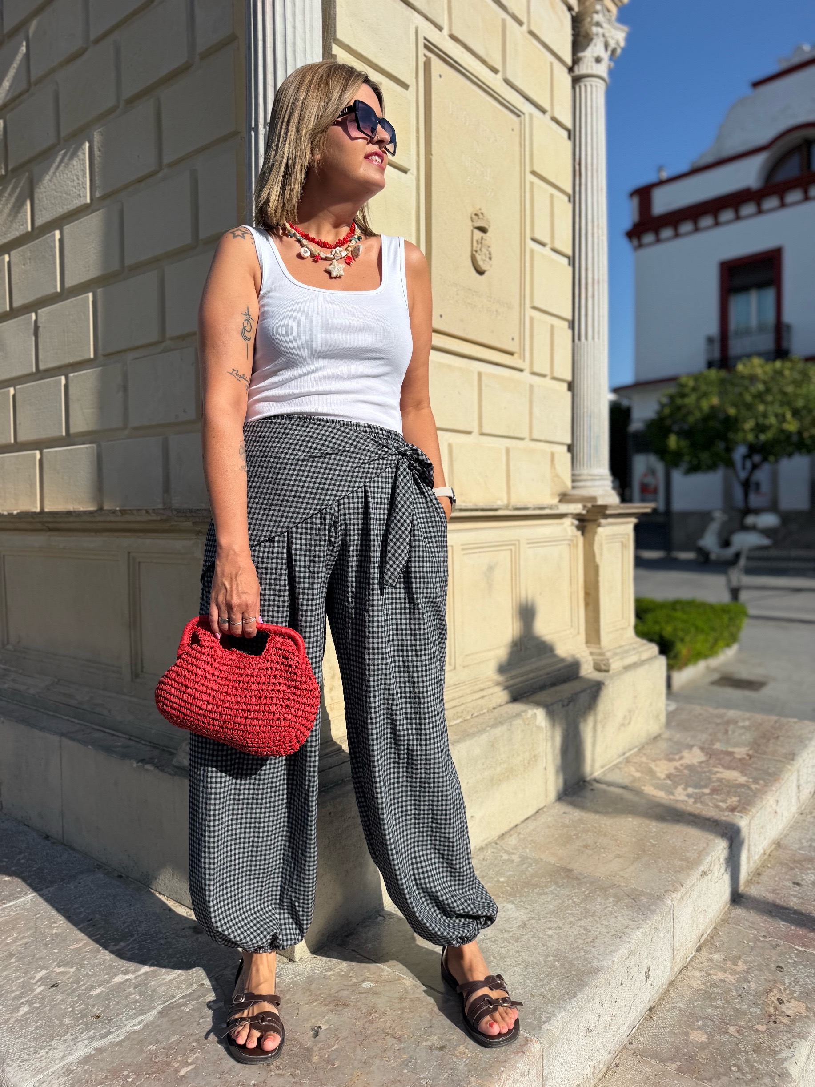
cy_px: 544
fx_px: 753
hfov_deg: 56.8
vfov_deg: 71.6
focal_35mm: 24
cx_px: 408
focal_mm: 6.76
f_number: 1.78
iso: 80
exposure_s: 1/8130
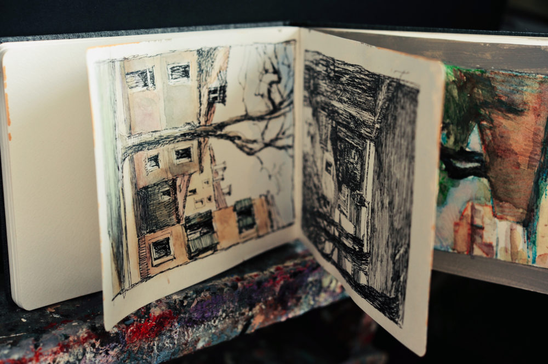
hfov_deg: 33.4
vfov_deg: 22.6
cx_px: 274
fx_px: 913
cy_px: 182
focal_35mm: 60
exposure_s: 1/40
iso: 200
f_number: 5.6
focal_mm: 60
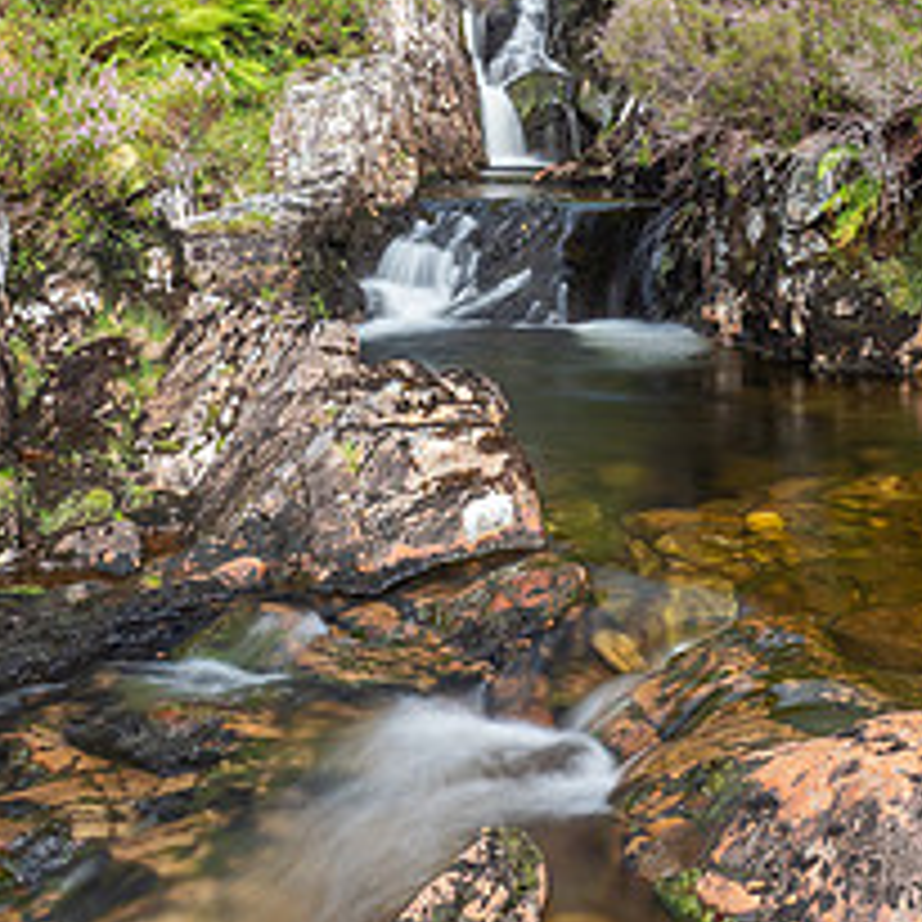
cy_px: 218
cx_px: 598
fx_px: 1808
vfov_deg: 28.2
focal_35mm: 60
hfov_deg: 28.5
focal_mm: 12
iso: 200
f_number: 7.1
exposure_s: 1.6
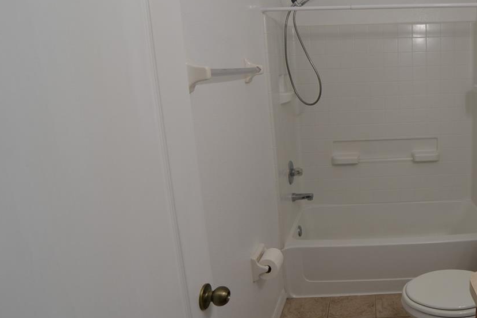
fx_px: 358
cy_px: 125
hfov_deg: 62.0
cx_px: 379
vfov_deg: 47.6
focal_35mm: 27
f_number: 5
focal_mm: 14
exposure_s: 1/100
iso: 400
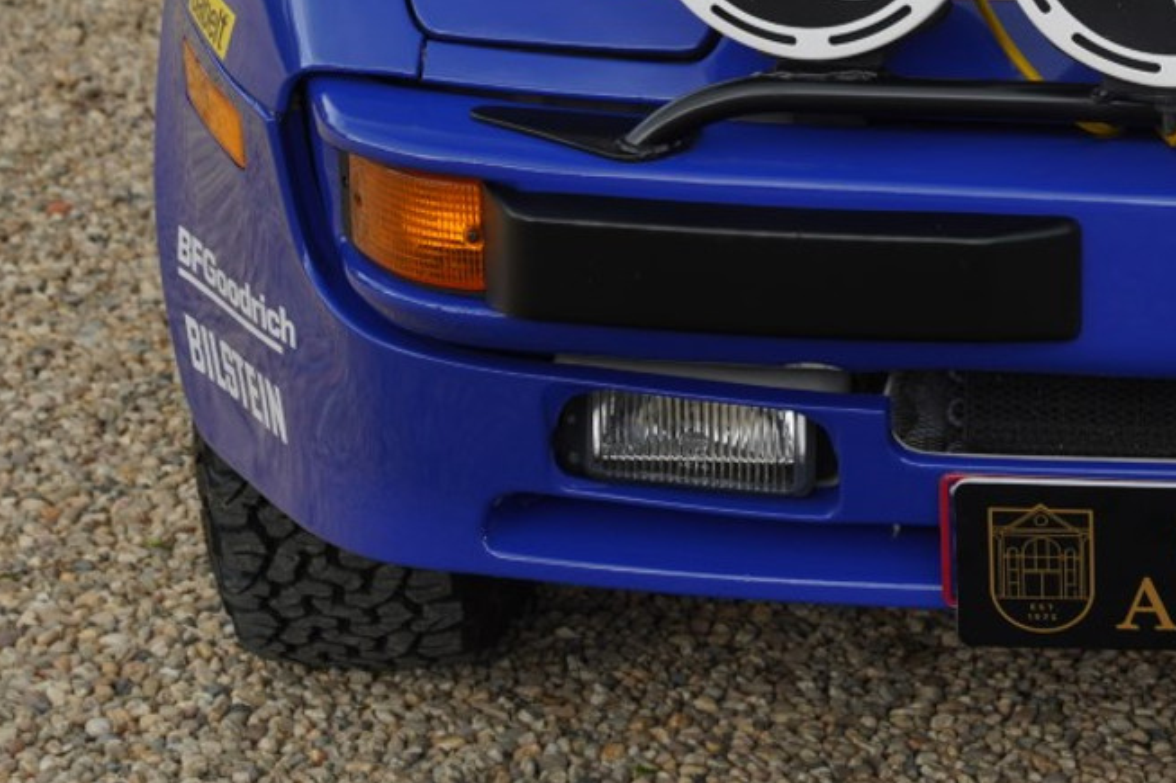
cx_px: 1309
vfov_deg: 8.8
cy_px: -337
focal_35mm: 153
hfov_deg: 13.2
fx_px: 4985
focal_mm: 51.9
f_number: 5.6
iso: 100
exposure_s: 1/80
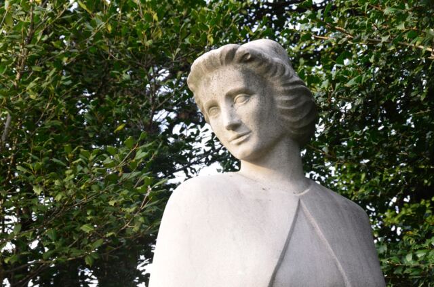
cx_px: 217
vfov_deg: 15.1
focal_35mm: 90
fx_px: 1082
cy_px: 144
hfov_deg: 22.7
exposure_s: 1/30
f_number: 11
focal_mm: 60
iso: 200
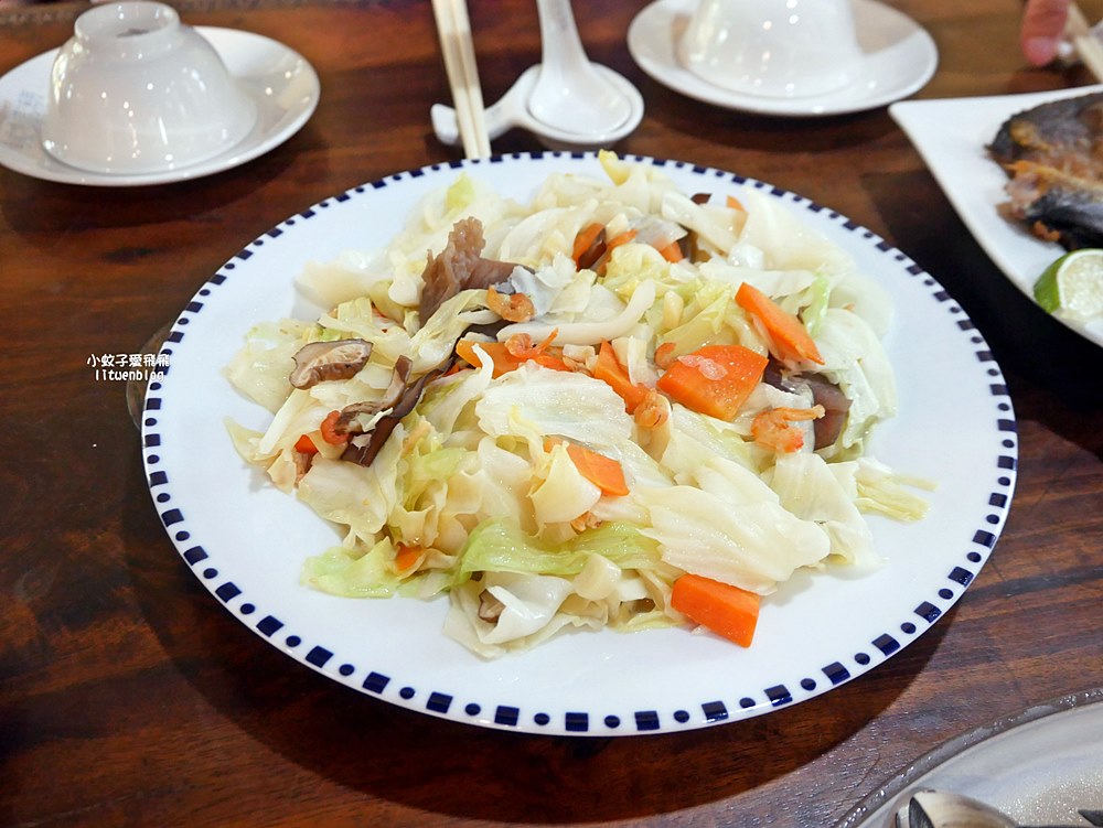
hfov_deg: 53.9
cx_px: 552
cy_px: 414
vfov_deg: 41.8
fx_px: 1084
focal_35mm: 34
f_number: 4.1
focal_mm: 17
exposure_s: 1/60
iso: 1000
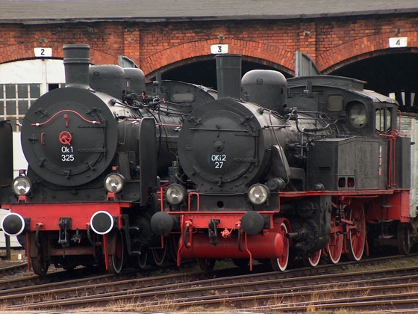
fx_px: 2632
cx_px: 209
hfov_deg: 9.1
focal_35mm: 218
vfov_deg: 6.8
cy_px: 157
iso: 200
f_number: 3.1
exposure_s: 1/58.8
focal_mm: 44.63
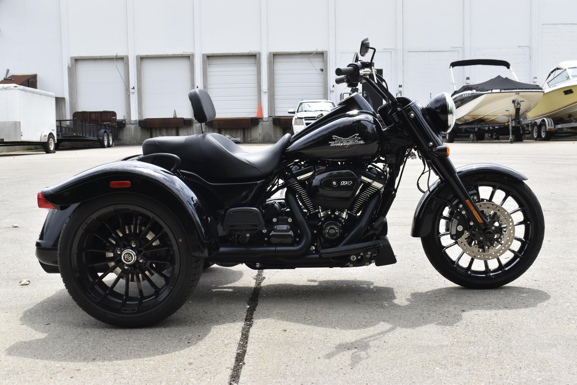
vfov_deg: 30.8
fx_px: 697
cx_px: 288
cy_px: 192
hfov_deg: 45.0
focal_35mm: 44
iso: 400
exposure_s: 1/400
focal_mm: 29
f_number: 10
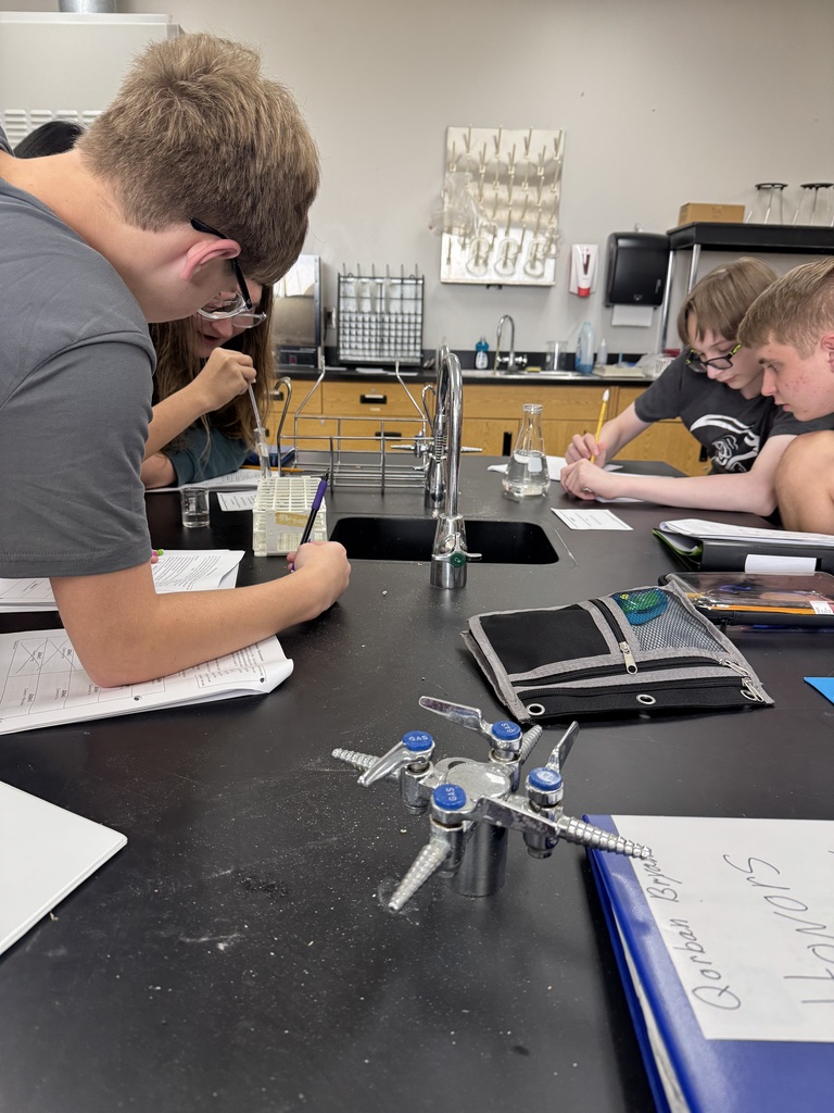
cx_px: 417
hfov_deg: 56.8
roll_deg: -1.2
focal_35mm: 24
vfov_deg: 71.6
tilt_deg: -19.1
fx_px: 771
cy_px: 556
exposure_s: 1/120
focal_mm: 6.76
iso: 200
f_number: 1.78
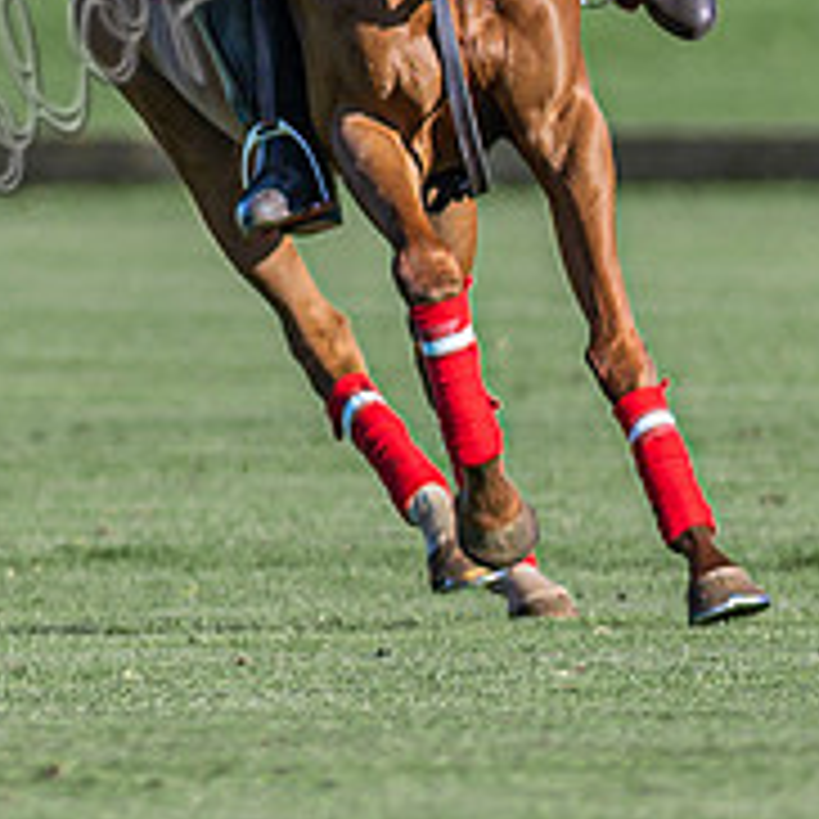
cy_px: 59
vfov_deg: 0.8
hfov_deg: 0.8
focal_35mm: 2178
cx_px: -299
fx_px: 58300
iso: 160
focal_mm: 300
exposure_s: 1/2500
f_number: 3.2
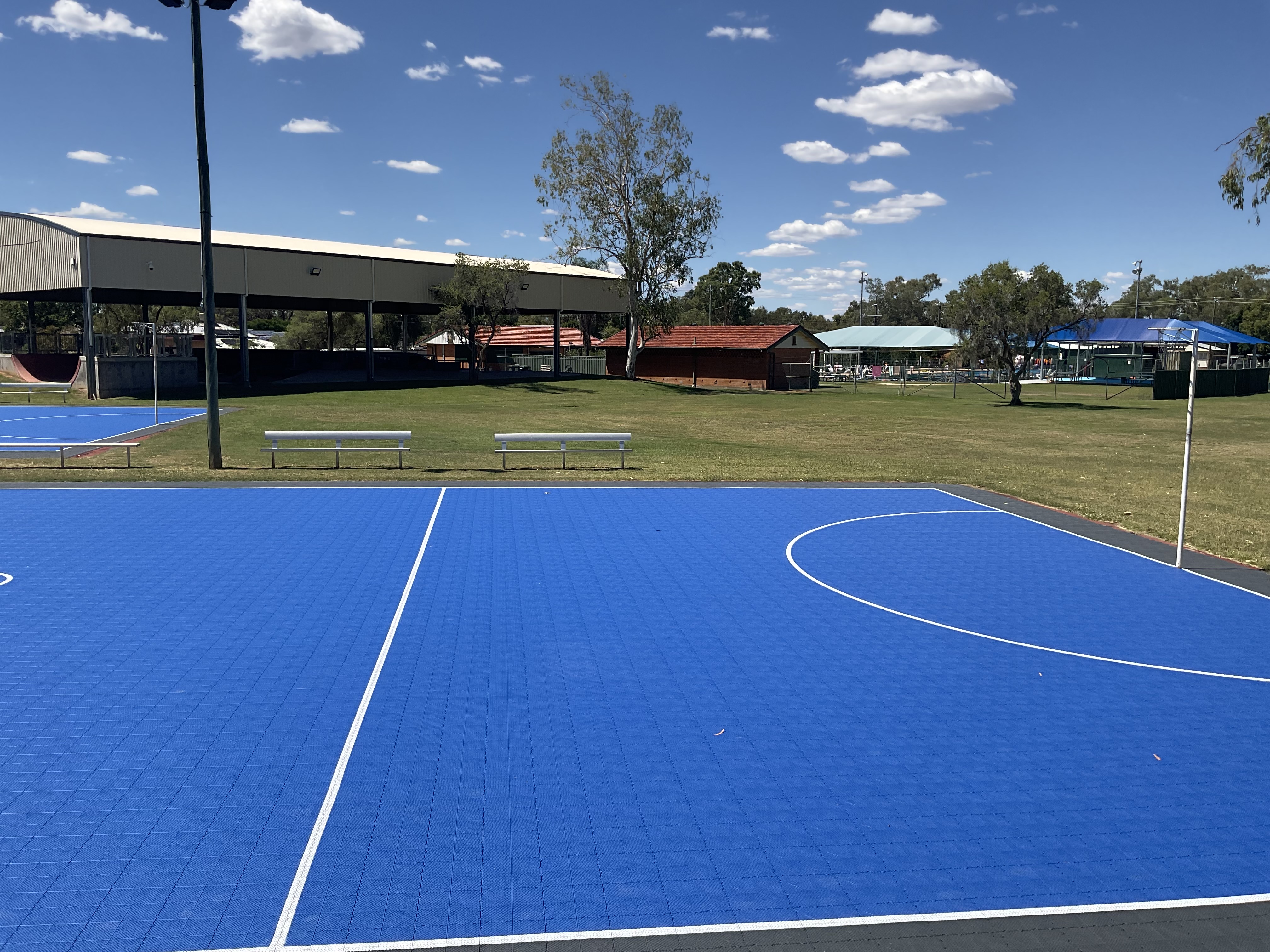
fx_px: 1064
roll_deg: -1.2
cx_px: 635
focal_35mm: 29
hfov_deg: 61.7
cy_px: 476
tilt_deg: -6.8
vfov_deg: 48.2
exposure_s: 1/2801
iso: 16
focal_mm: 3
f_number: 1.8
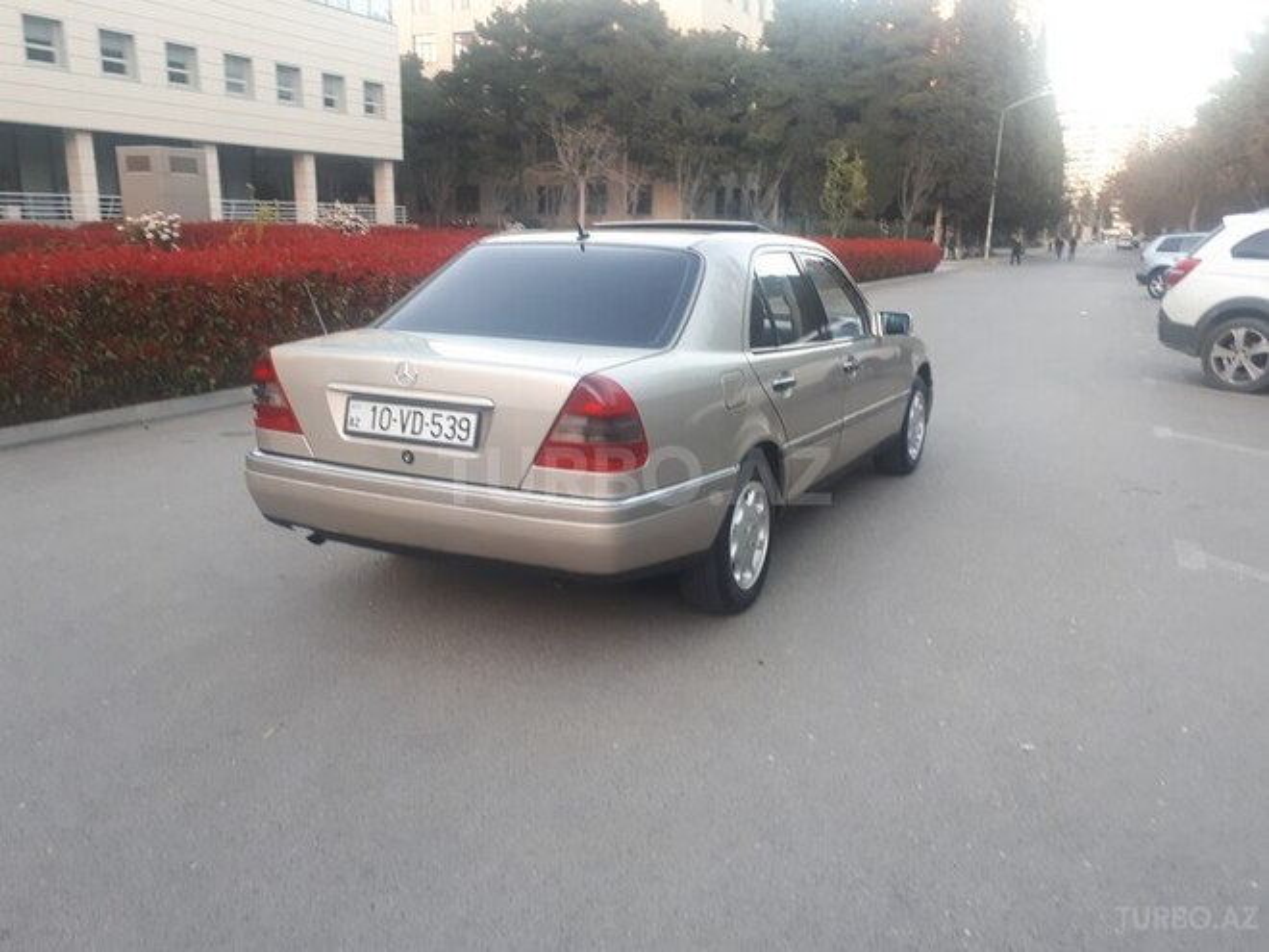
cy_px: 476
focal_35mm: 27
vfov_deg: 51.4
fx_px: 990
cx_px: 634
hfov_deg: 65.3
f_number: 1.9
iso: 64
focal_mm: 3.6
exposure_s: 1/33
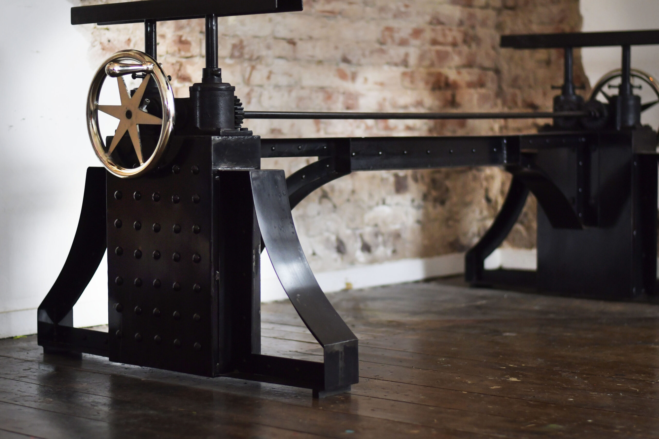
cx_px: 330
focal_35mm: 75
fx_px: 1373
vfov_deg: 18.2
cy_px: 220
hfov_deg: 27.0
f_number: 2.5
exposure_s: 1/125
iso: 500
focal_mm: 50
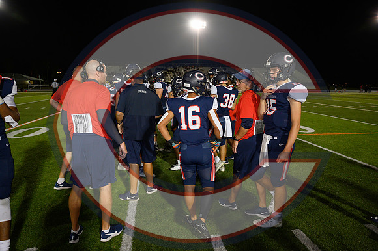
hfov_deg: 68.4
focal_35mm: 26
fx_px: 278
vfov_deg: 48.7
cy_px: 126
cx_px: 189
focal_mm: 26.5
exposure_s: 1/320
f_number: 5.6
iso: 2200
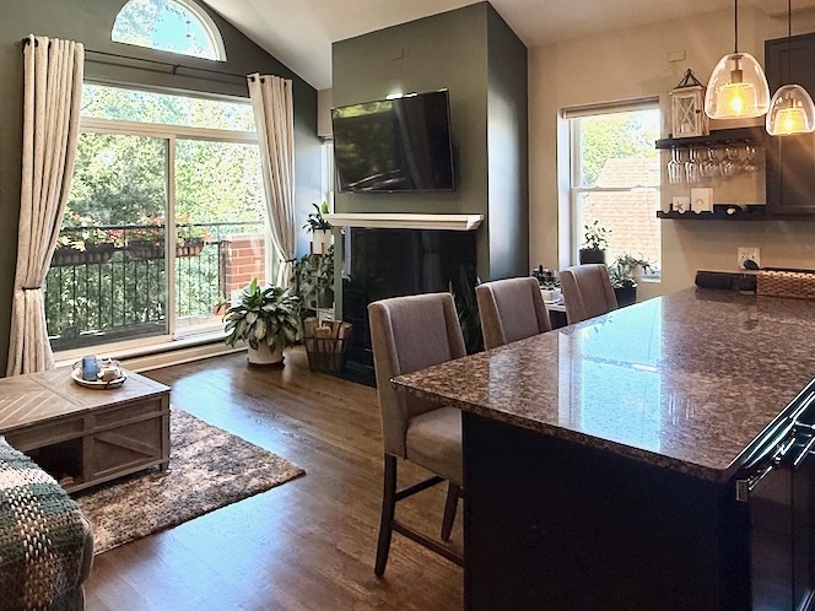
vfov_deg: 50.4
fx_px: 636
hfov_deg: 65.1
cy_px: 202
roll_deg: +0.9
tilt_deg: +0.4
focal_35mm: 27
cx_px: 361
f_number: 2.2
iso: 160
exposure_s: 1/120
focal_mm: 2.22
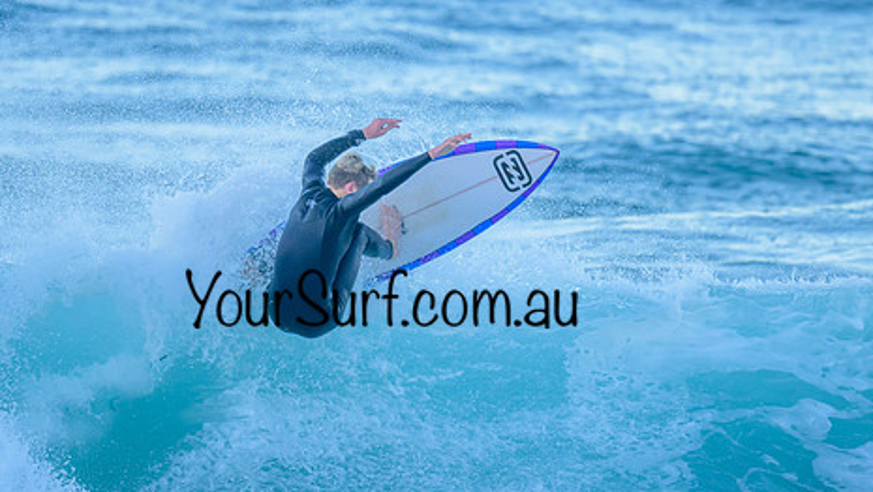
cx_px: 326
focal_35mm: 1245
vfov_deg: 1.0
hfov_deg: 1.7
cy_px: 213
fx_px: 28831
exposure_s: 1/1600
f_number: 6.3
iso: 1100
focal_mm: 800
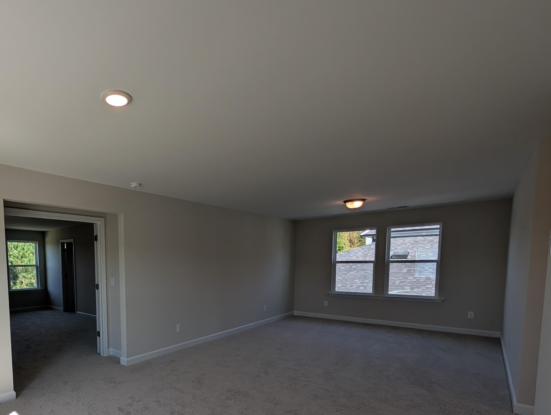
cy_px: 286
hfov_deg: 83.6
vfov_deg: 69.1
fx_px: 287
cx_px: 169
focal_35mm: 18
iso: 52
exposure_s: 1/395
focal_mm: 2.02
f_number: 1.7
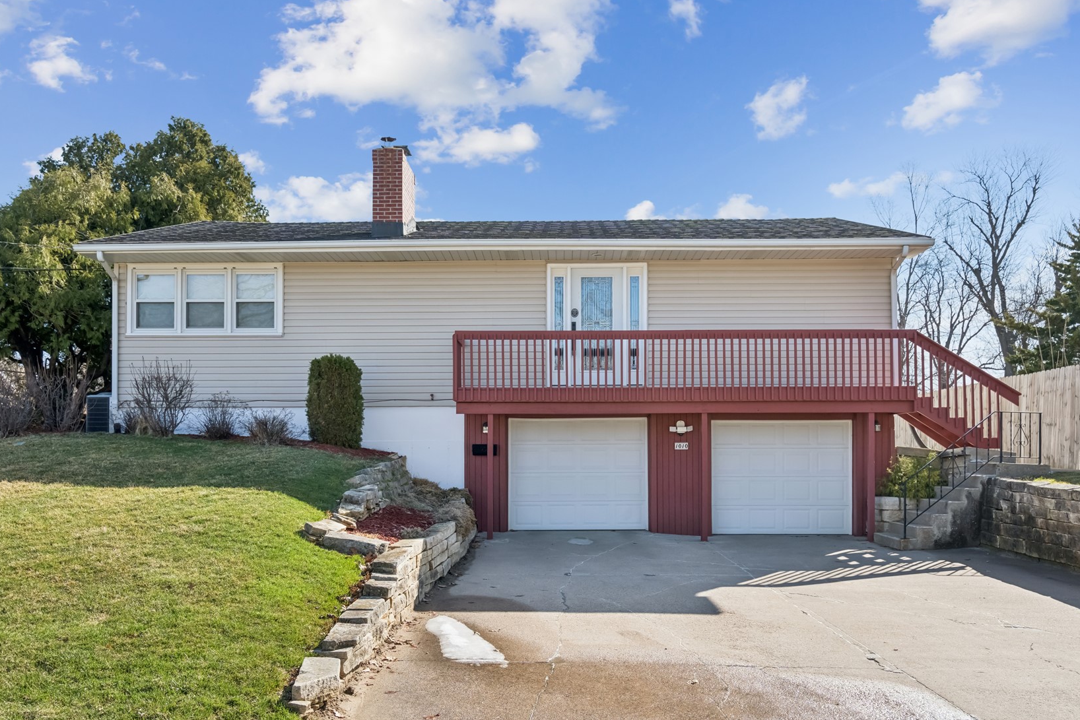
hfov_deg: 65.5
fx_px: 840
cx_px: 546
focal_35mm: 28
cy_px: 348
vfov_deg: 46.4
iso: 400
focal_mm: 27
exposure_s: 1/1000
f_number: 8
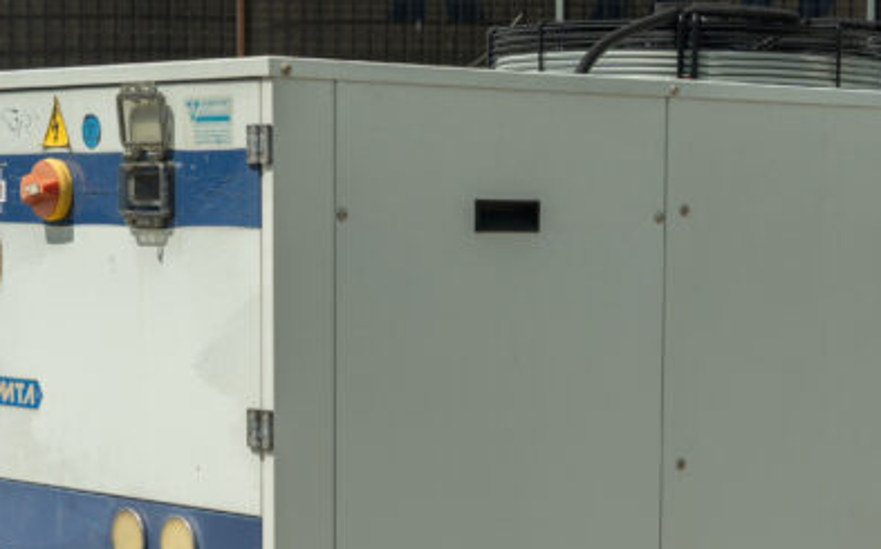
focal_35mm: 109
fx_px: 2615
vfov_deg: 11.8
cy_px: 566
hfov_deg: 19.0
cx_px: 621
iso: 125
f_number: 5.6
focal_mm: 41
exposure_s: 1/500
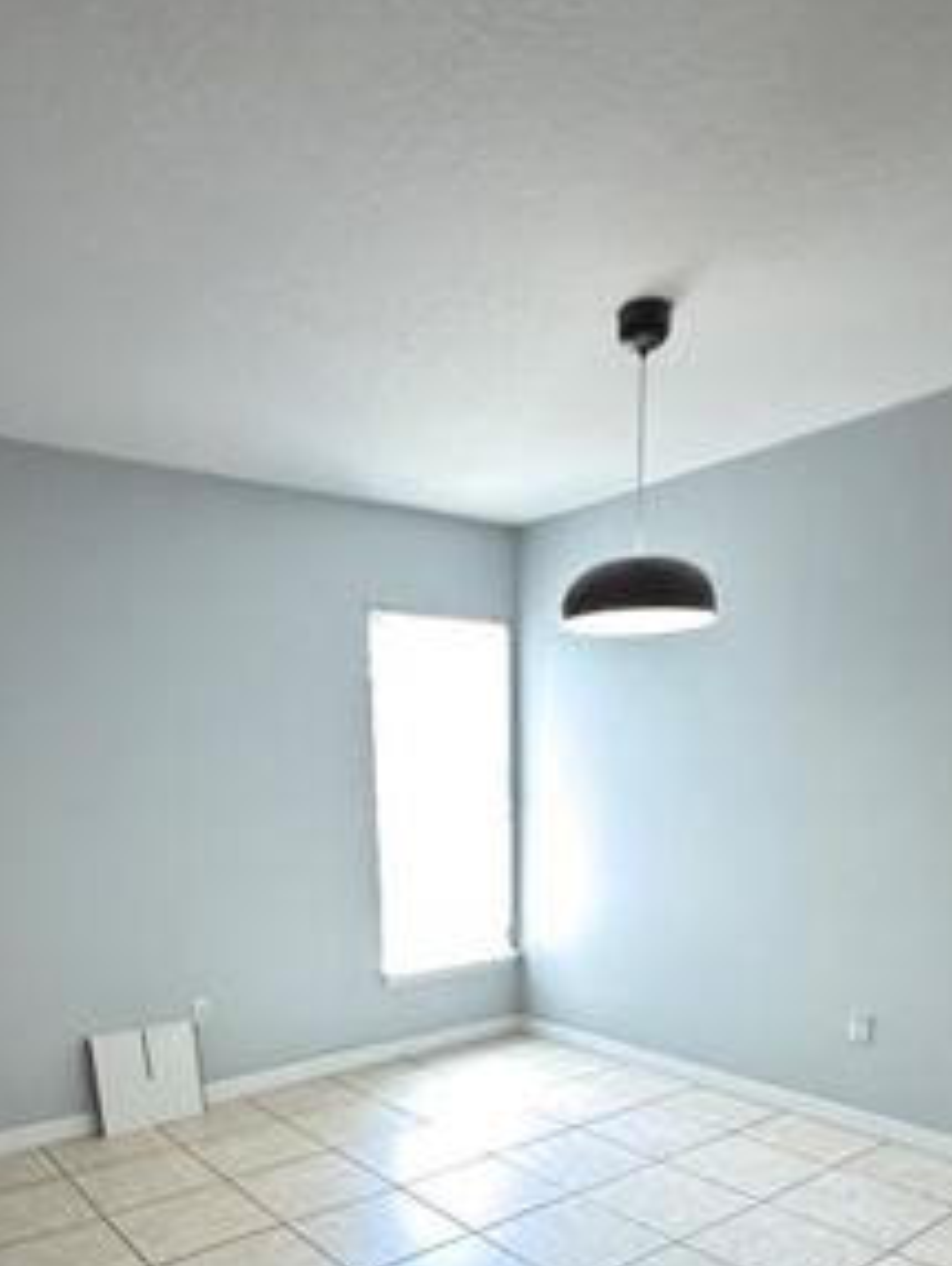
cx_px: 449
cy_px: 1014
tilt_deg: -13.2
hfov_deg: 53.1
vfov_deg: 61.7
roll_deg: +2.3
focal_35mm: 26
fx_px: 952
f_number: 2.2
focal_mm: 2.22
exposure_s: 1/60
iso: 800
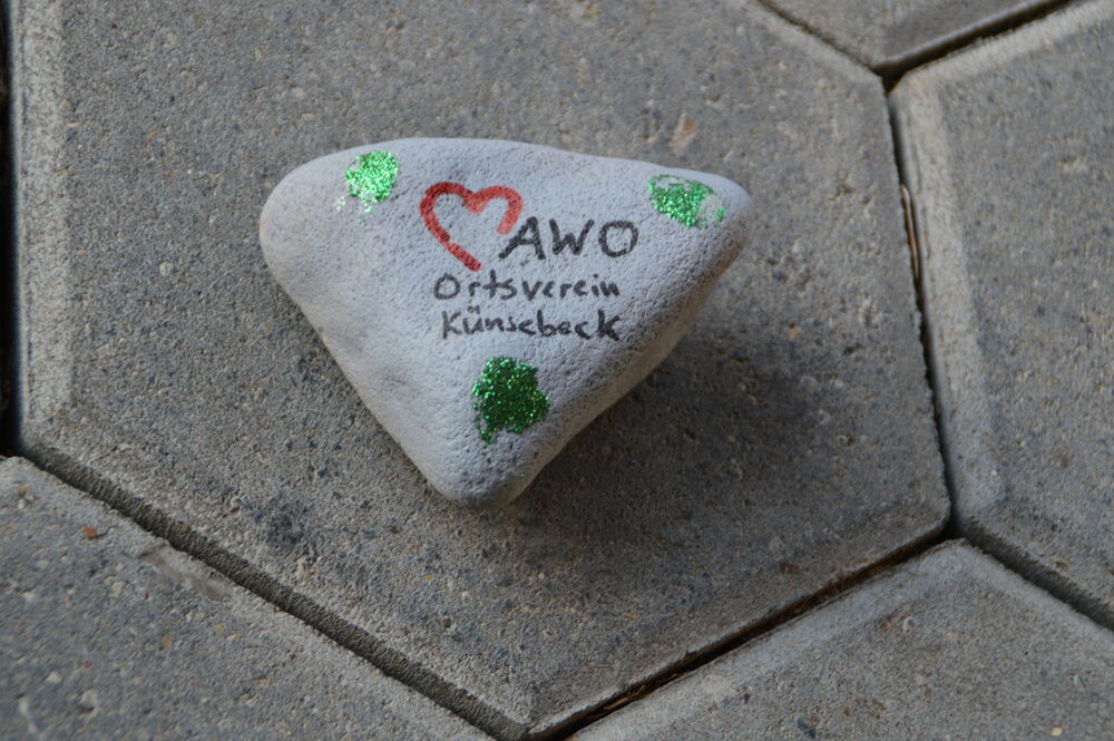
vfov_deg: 10.7
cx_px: 557
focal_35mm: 128
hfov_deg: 16.1
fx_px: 3942
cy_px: 370
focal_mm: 85
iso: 560
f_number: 5.6
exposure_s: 1/125
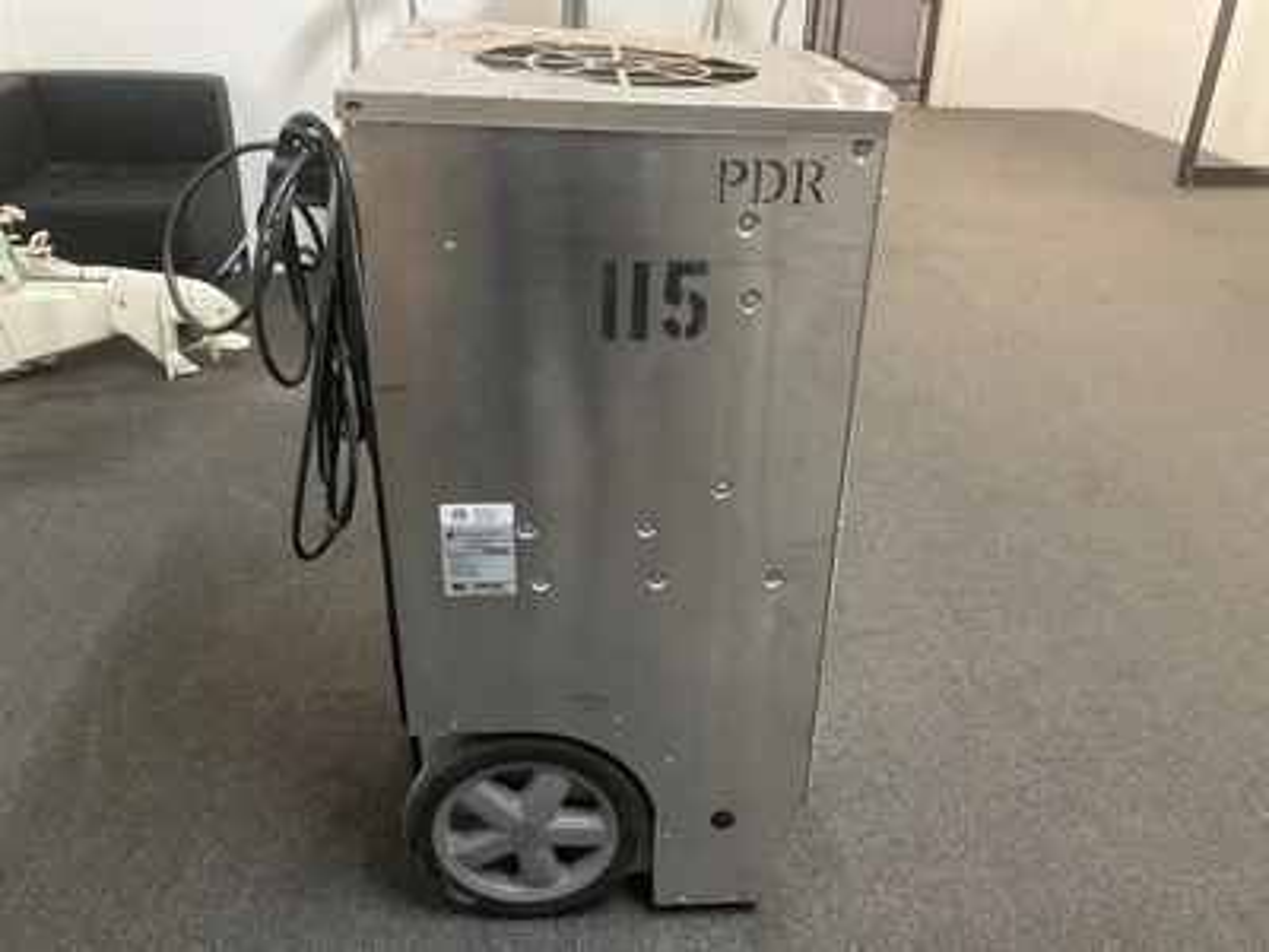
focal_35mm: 29
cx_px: 634
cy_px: 476
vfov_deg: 48.2
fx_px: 1063
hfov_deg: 61.7
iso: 320
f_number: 1.8
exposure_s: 1/30
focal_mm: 3
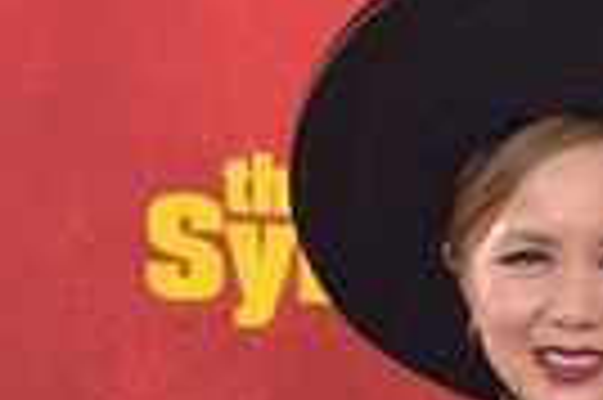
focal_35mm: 286
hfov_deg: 7.1
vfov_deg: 4.8
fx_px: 4785
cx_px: 783
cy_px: 378
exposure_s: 1/1600
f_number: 6.3
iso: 800
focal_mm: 85
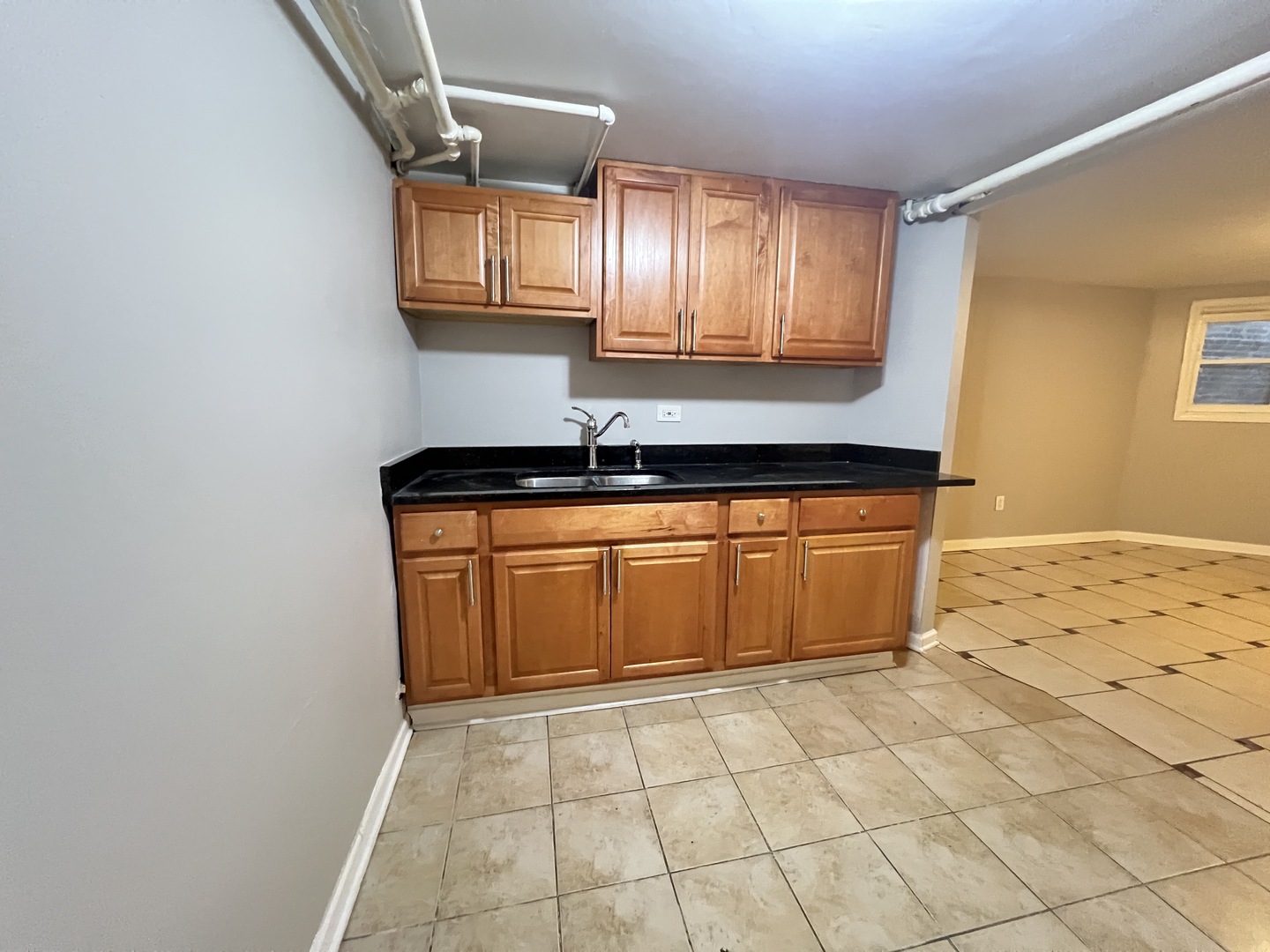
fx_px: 477
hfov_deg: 106.2
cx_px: 635
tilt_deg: -8.9
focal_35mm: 13
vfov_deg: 89.9
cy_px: 476
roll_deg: -0.3
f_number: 1.8
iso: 1000
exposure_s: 1/40
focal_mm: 1.57
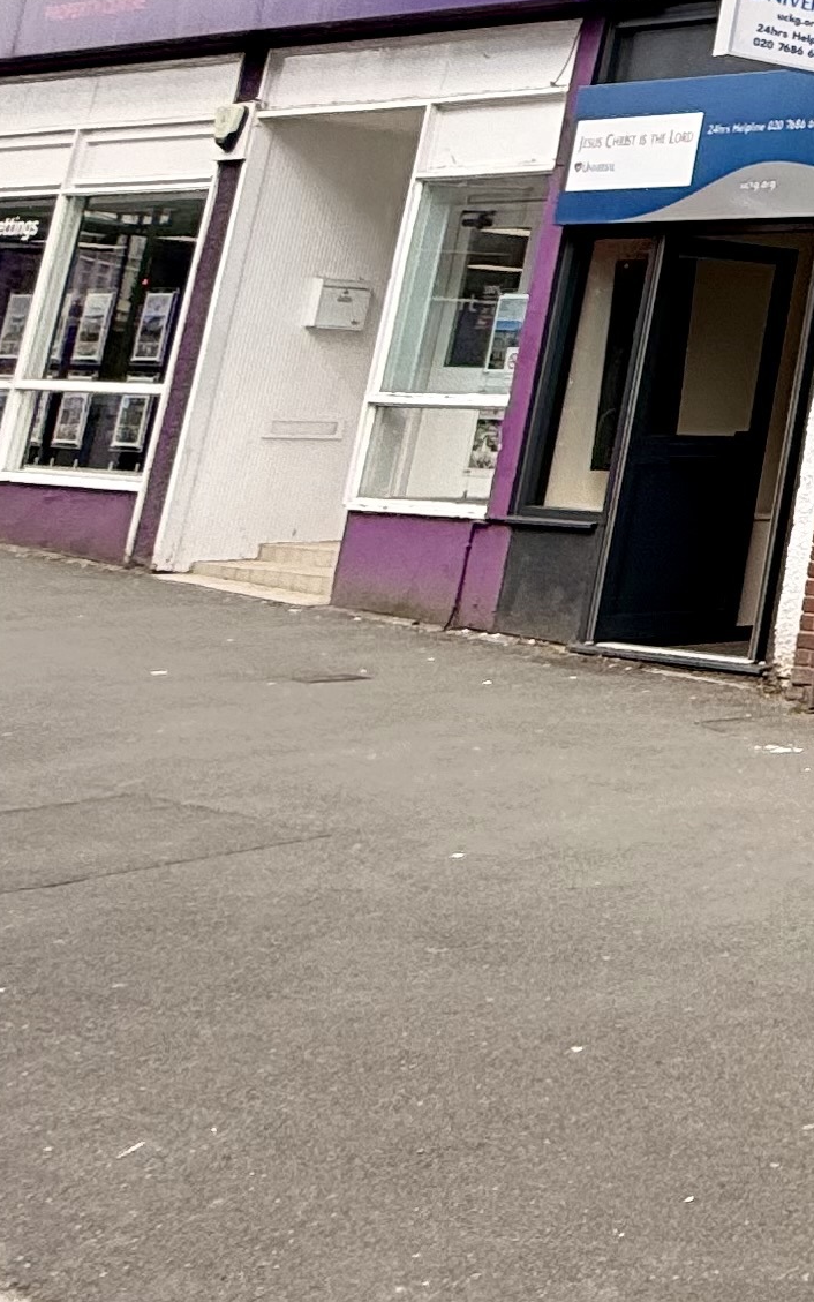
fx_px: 1880
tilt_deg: +12.4
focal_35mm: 53
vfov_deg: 35.5
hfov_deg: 14.3
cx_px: 2035
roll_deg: -2.1
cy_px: 85
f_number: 2.2
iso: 50
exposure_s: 1/502
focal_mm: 2.22
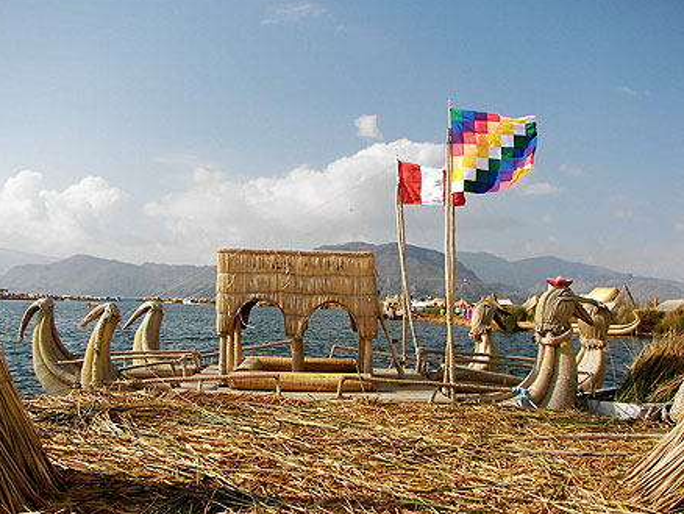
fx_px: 732
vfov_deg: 38.7
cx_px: 336
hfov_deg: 50.1
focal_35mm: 37
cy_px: 253
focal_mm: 6
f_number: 4
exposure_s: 1/640
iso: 50
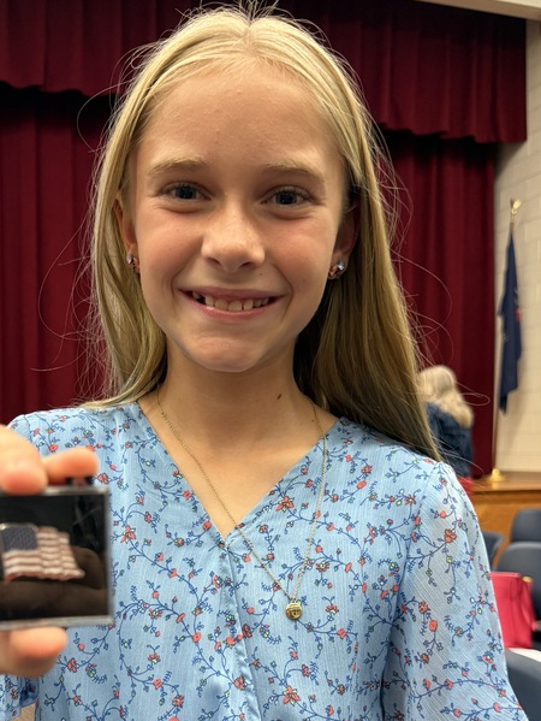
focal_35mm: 41
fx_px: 853
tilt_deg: -5.7
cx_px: 212
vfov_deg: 44.4
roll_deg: -1.2
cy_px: 530
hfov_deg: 35.0
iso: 320
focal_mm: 6.76
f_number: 1.78
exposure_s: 1/60
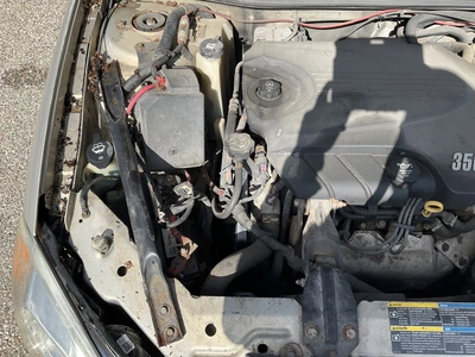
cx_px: 238
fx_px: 398
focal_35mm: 29
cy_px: 178
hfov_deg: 61.7
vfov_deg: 48.2
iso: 25
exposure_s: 1/829
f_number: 1.8
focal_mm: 3
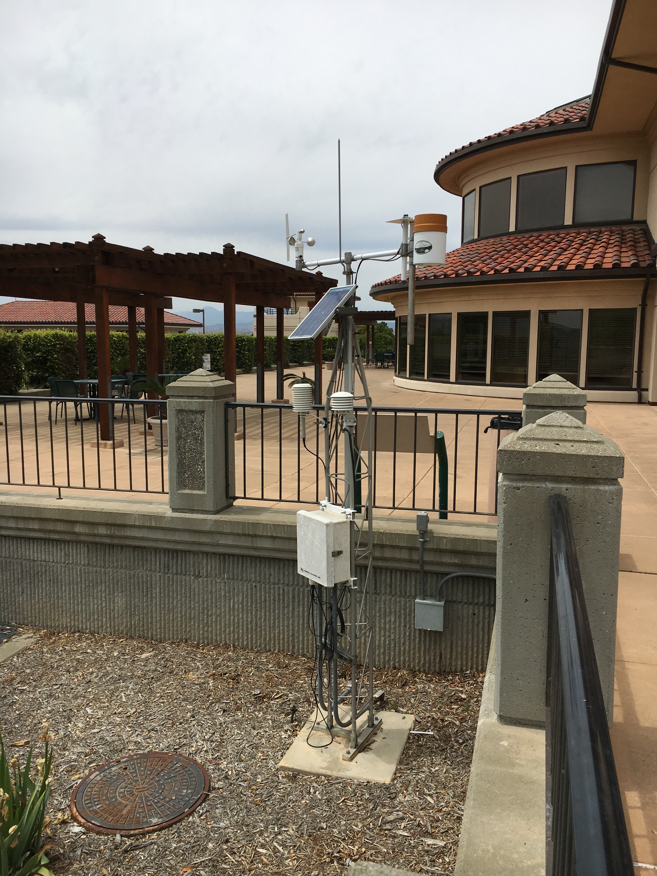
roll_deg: +0.0
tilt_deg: -6.8
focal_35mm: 29
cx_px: 328
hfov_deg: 48.2
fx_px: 734
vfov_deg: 61.7
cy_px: 438
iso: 25
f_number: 2.2
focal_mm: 4.15
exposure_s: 1/2959
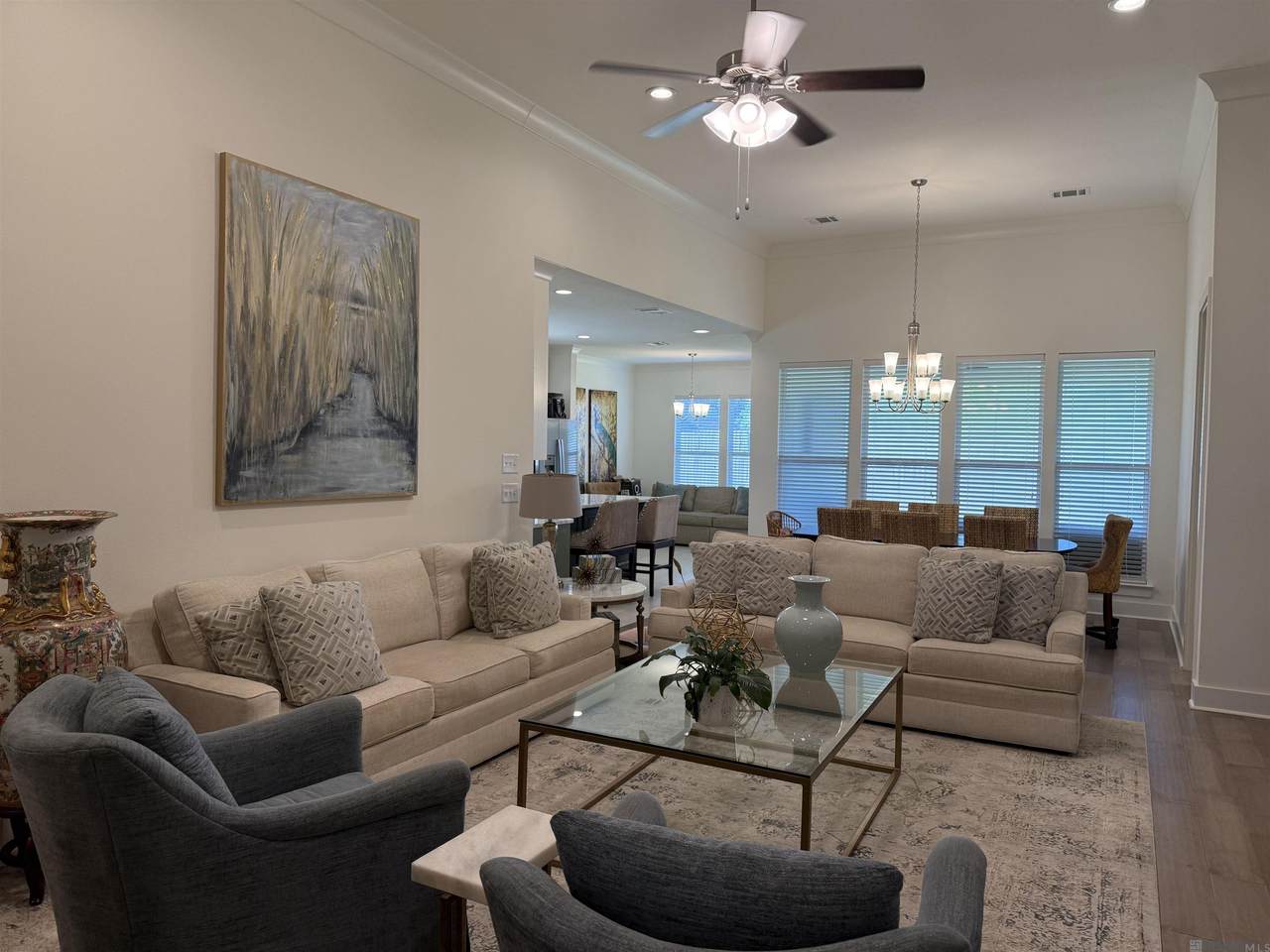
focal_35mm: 24
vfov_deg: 56.8
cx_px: 635
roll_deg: -0.7
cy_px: 476
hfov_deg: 71.6
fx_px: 881
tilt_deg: -1.5
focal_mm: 6.76
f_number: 1.78
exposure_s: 1/125
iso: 100
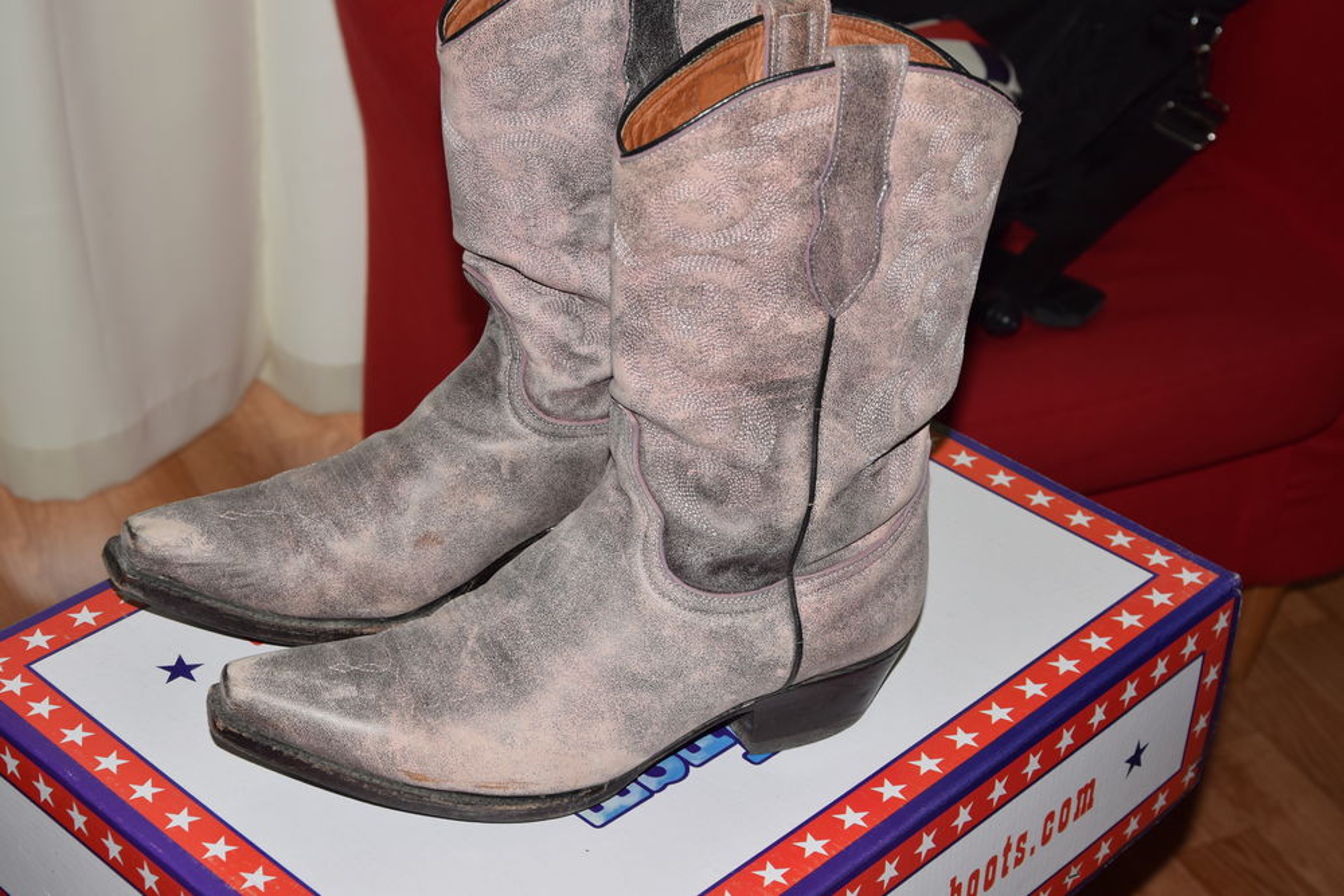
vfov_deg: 20.2
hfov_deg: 29.9
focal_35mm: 68
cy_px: 448
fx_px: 2520
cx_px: 672
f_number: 8
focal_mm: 45
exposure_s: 1/60
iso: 100
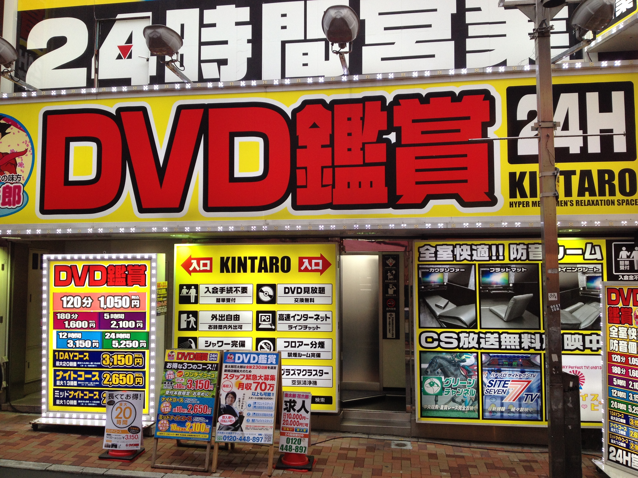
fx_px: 645
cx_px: 319
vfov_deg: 40.7
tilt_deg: +3.3
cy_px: 239
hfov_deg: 52.6
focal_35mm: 35
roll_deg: +1.4
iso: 64
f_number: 2.4
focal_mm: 4.28
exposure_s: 1/120
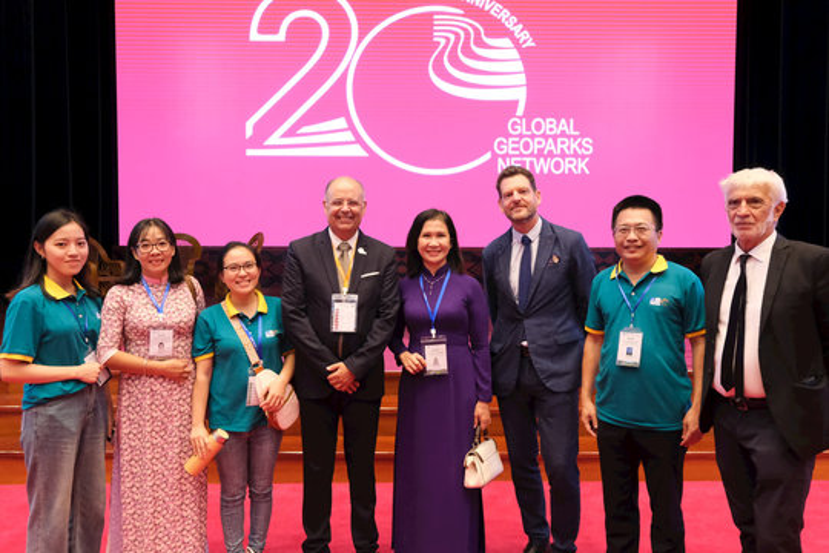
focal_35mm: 24
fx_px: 553
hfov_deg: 73.7
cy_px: 276
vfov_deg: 53.1
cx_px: 414
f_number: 4
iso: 4000
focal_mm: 16
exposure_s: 1/100
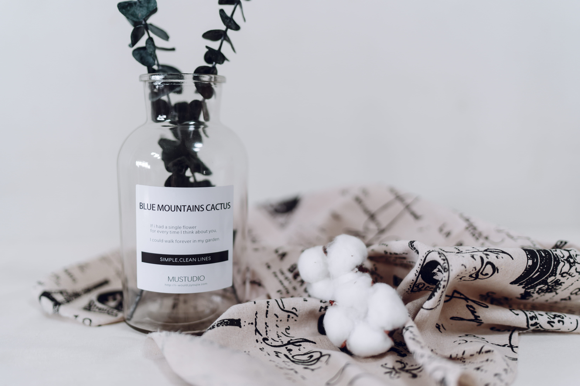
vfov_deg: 37.9
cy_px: 193
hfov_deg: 54.4
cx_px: 290
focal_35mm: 35
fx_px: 564
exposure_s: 1/60
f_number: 1.4
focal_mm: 35
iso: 100
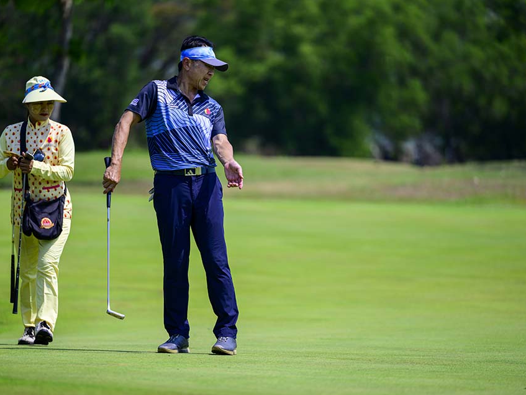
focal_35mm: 218
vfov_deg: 6.8
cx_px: 266
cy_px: 198
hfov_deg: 9.1
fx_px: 3312
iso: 125
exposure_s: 1/3200
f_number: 2.8
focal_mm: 200
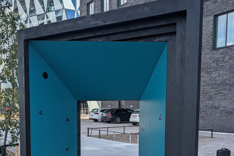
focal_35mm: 48
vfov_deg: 27.2
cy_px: 136
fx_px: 312
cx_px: 104
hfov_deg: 41.1
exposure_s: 1/2347
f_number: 1.73
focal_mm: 4.38
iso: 60
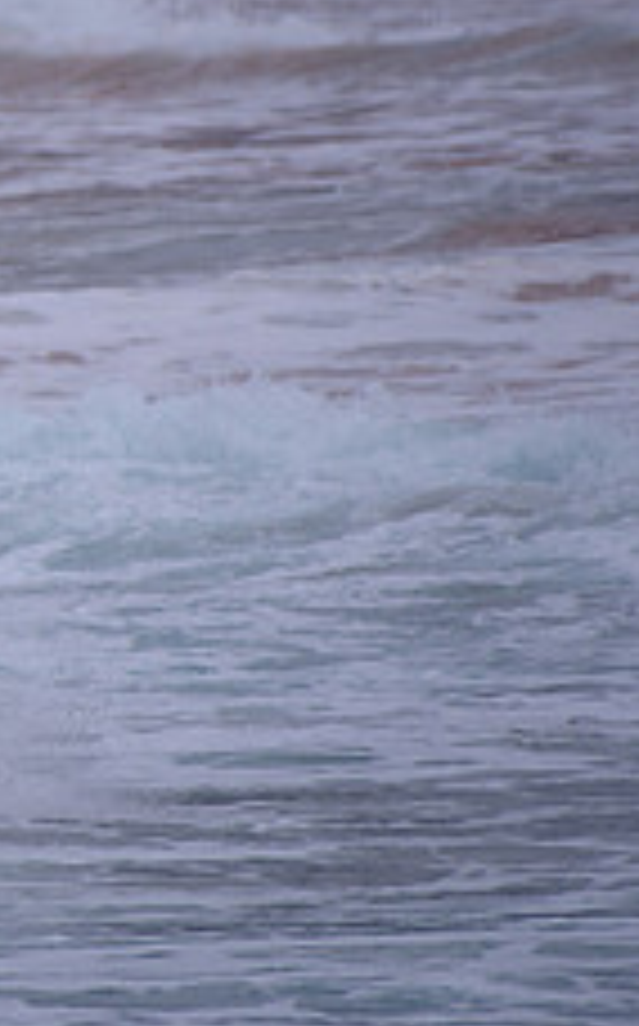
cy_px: 321
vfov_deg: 1.3
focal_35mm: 1592
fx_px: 44471
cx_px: -775
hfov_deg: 0.8
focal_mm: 500
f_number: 5.6
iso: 80
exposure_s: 1/2000
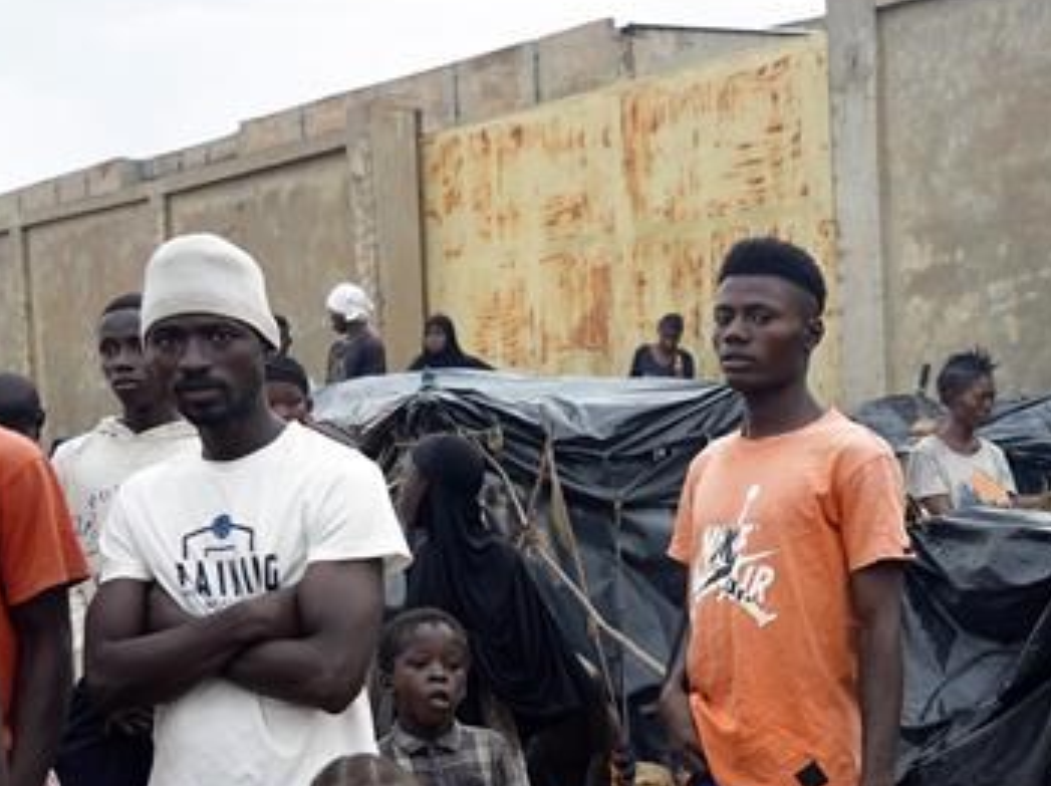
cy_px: 608
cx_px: 843
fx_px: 1850
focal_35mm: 61
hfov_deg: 30.9
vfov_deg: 23.7
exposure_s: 1/160
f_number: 4
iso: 1600
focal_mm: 34
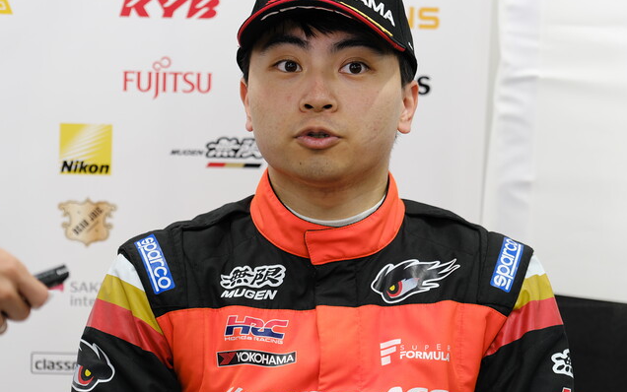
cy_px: 175
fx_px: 1932
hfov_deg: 18.4
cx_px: 323
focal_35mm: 113
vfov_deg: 11.6
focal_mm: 65.4
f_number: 2.8
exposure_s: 1/52
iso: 250
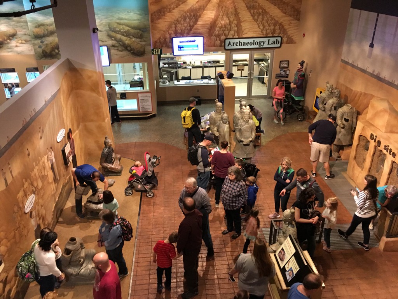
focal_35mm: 29
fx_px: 333
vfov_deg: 48.2
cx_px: 199
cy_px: 150
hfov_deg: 61.7
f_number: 2.2
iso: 50
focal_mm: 4.15
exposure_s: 1/4
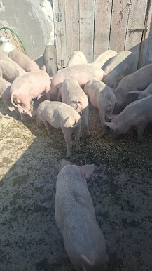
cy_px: 133
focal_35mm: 26
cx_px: 65
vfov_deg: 71.9
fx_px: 186
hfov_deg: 44.3
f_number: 1.8
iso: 50
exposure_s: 1/1250
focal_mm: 5.54
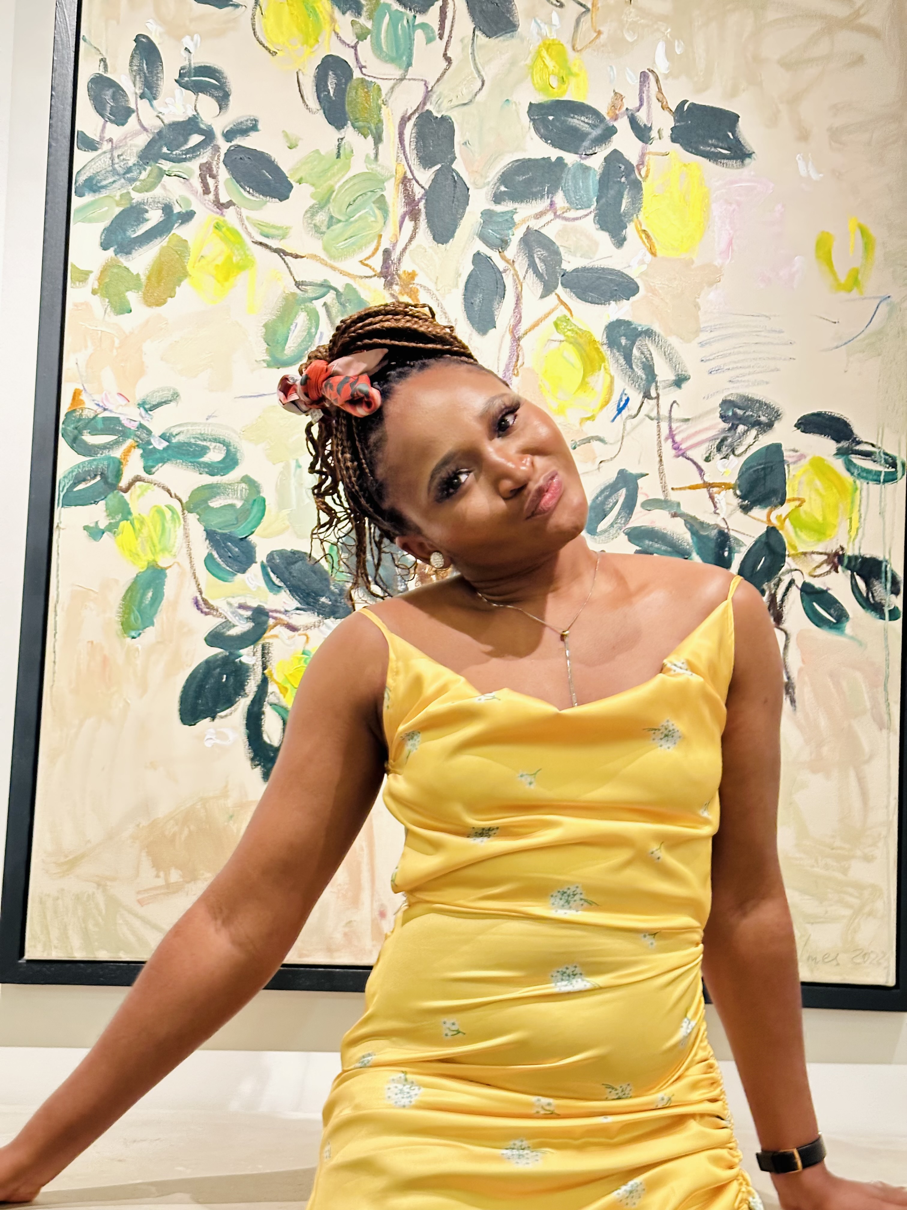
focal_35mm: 48
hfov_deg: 30.3
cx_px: 454
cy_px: 605
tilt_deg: +5.7
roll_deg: -3.1
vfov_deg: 39.7
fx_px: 1677
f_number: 1.78
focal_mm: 6.86
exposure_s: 1/25
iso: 400
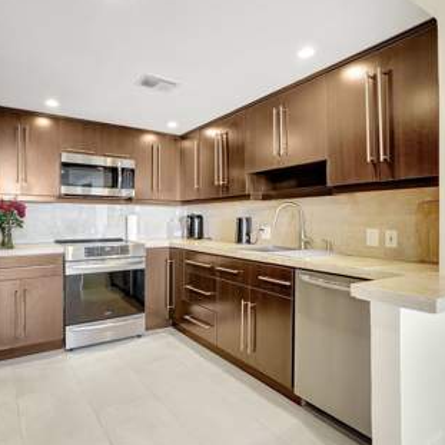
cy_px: 222
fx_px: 315
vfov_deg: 70.5
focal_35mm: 22
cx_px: 176
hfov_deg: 69.7
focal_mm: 16.5
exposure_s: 1/2
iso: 640
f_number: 14
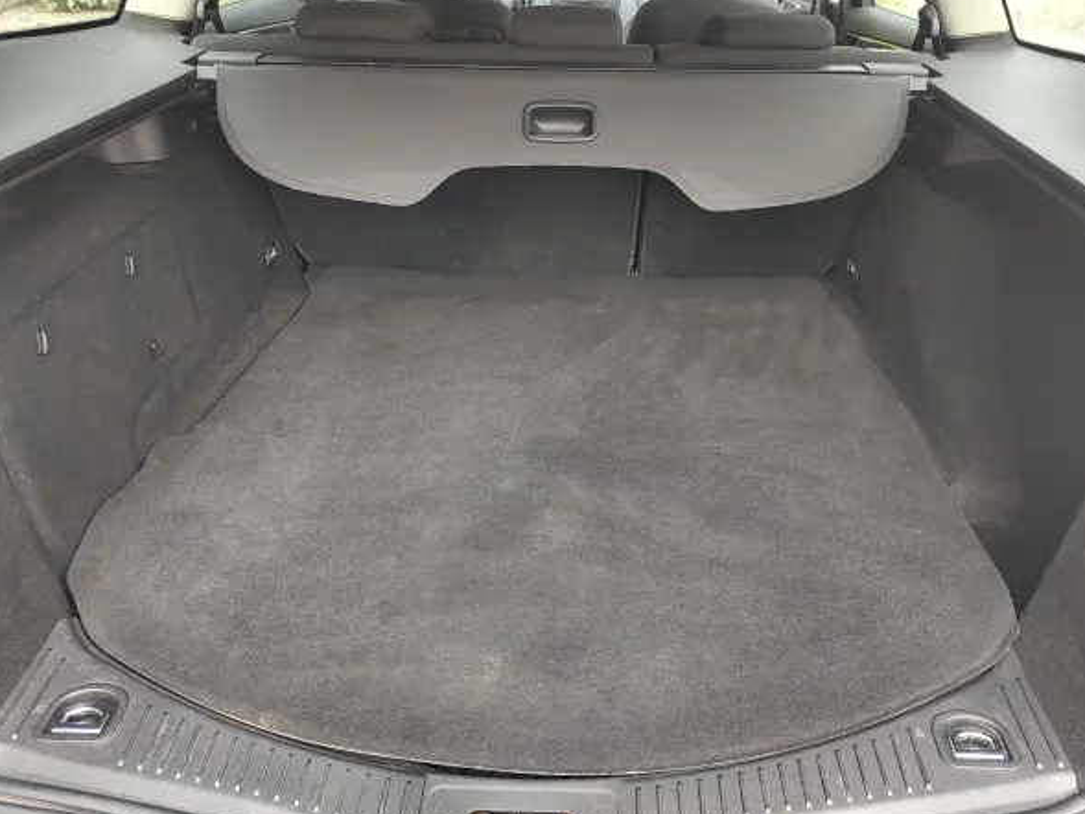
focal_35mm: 25
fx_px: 784
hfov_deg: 69.3
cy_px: 383
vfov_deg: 54.9
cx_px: 582
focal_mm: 5.56
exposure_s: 1/136
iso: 100
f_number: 1.8
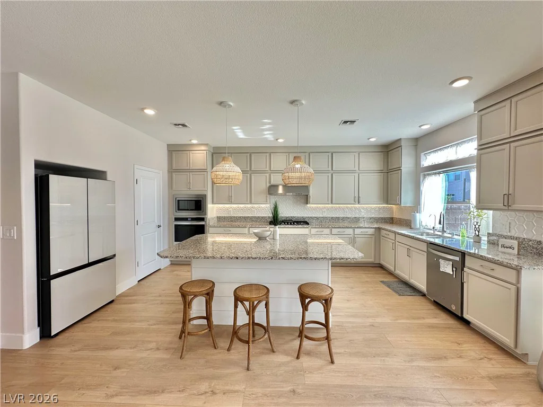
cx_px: 272
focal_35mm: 14
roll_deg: -0.4
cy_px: 204
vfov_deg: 85.7
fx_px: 220
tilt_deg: -1.3
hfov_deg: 102.1
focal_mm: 2.22
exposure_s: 1/120
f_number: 2.2
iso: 64
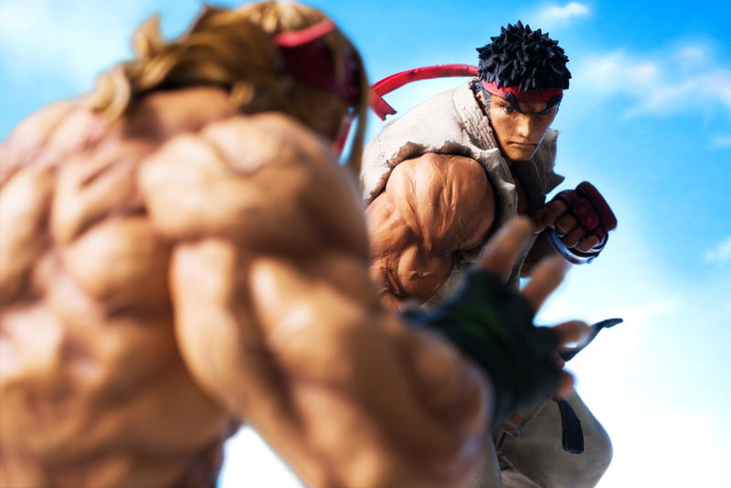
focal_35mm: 70
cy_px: 244
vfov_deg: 19.5
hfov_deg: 28.8
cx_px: 366
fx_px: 1422
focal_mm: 70
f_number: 13
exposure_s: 1/125
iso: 64
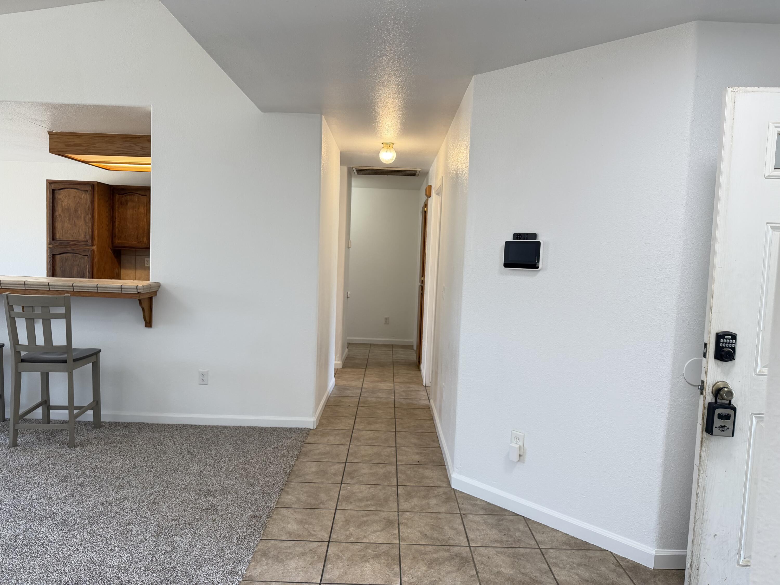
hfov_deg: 71.6
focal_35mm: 24
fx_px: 541
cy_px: 292
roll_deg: -1.3
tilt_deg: -4.2
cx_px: 390
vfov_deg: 56.8
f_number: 1.78
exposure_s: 1/120
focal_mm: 6.76
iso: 200
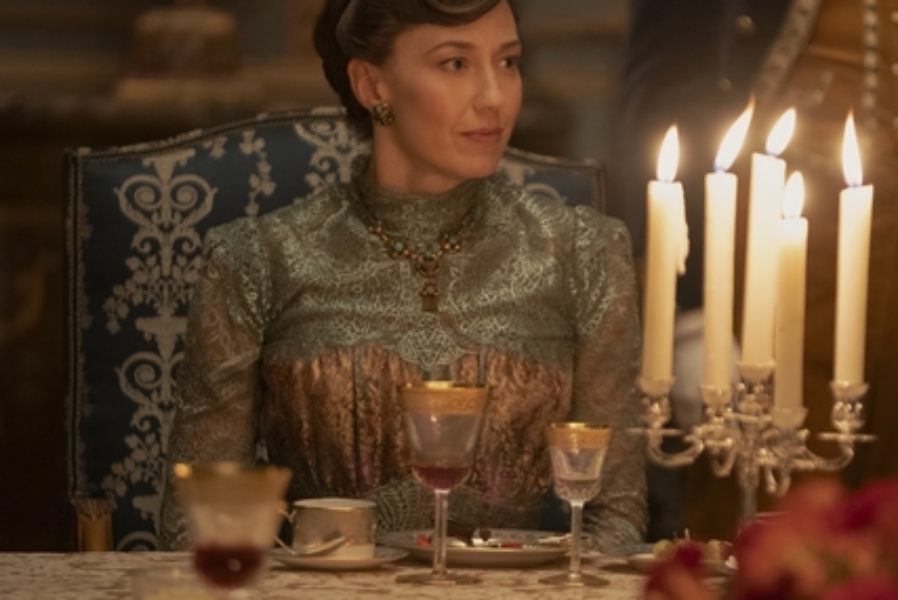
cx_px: 658
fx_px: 7411
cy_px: 239
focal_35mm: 297
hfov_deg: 6.9
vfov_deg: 4.6
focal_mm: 198
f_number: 2.8
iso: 6400
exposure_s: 1/100
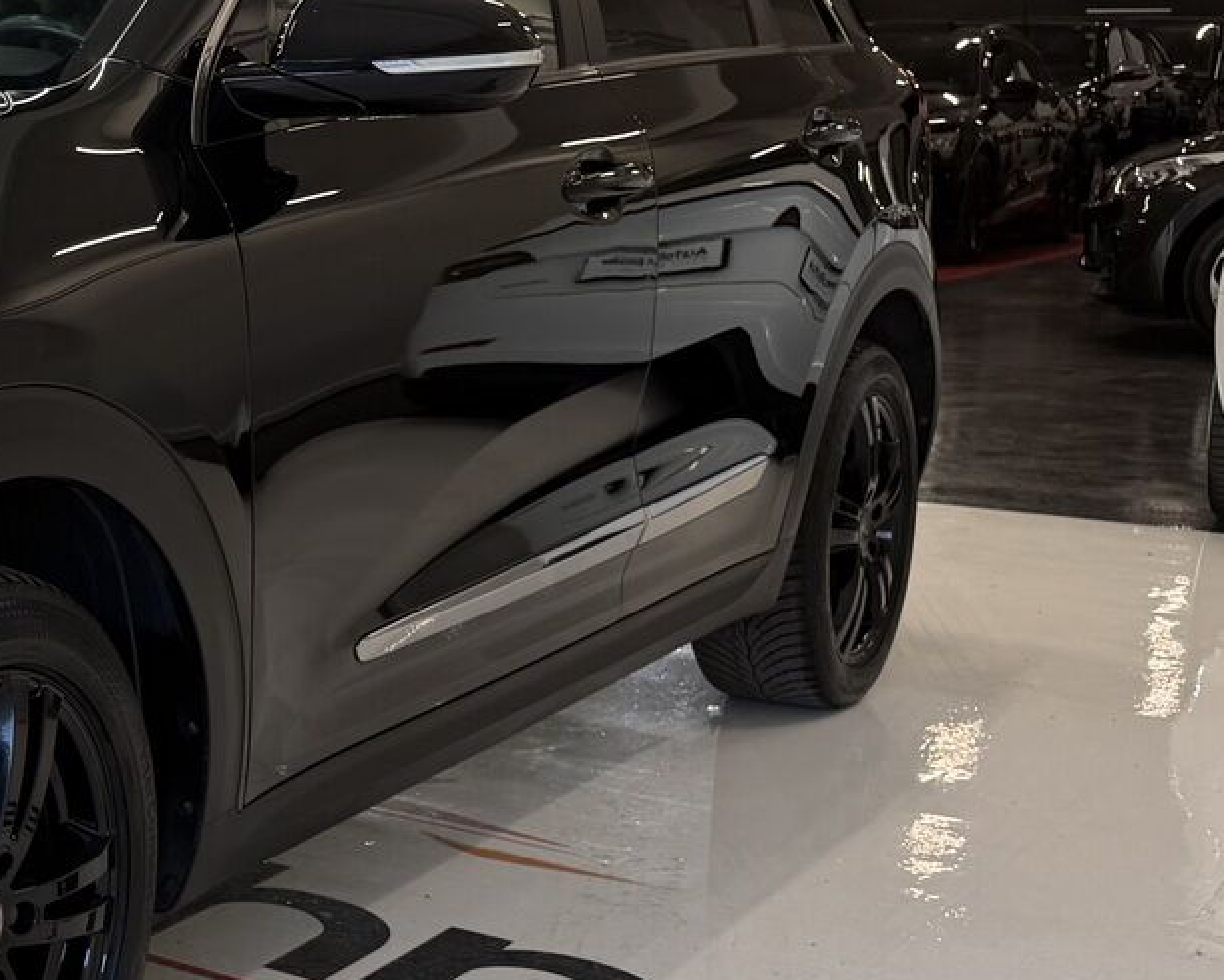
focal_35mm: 65
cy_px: 490
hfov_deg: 25.4
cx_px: -337
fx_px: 2355
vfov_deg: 23.5
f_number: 1.78
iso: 64
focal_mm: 6.76
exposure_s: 1/100
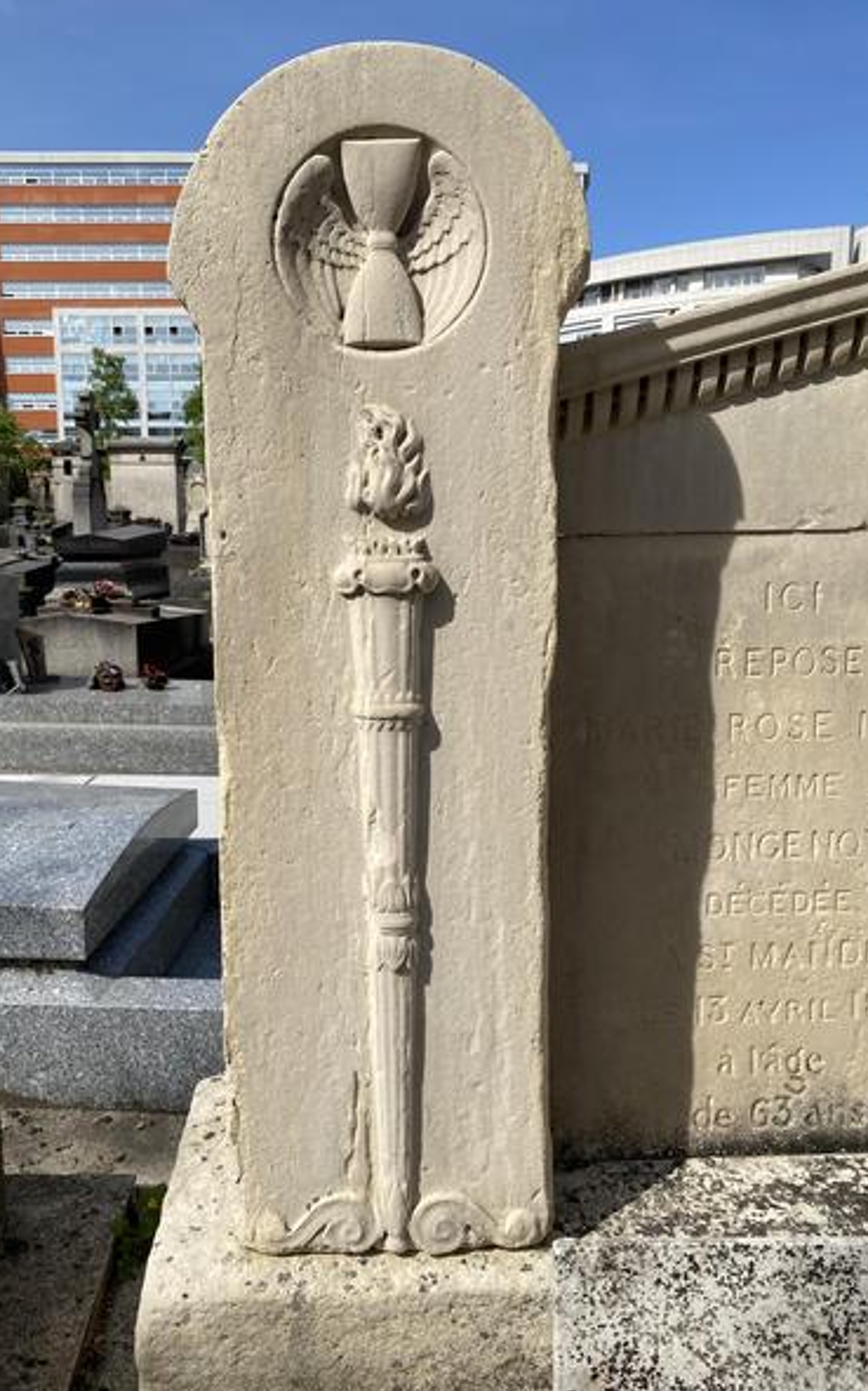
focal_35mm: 28
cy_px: 704
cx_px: 360
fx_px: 1061
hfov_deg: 44.3
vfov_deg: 66.5
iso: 32
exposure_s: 1/3984
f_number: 1.8
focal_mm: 4.25
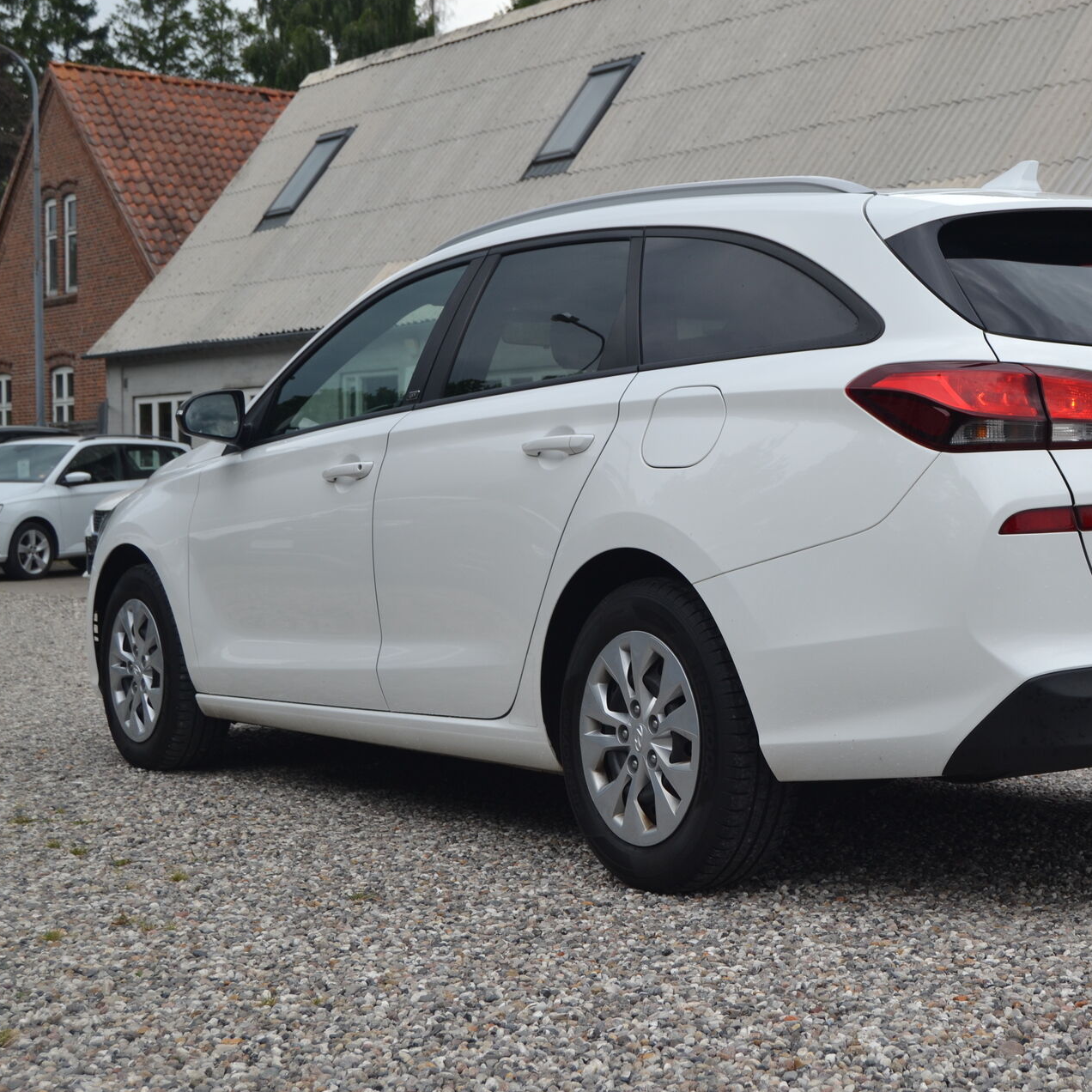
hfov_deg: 28.4
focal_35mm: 60
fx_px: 2129
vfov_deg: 28.8
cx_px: 798
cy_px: 543
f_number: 6.3
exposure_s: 1/160
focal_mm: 31
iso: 100
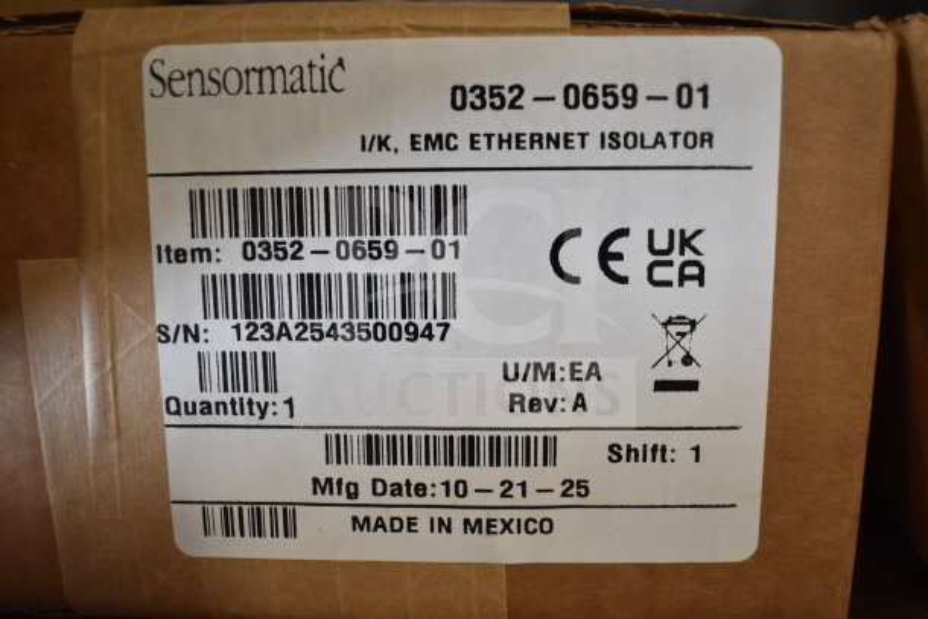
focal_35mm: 33
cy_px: 310
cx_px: 464
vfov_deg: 40.0
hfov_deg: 57.2
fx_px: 851
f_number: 3.8
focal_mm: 22
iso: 800
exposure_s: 1/40
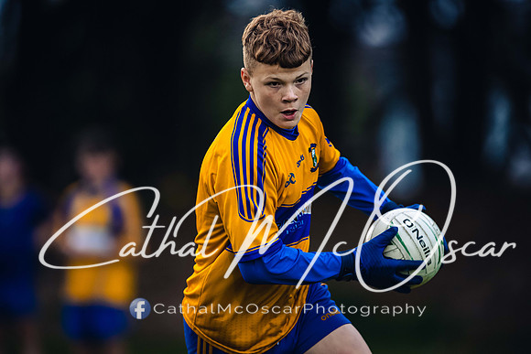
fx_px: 5901
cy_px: 177
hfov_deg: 5.2
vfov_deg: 3.4
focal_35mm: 400
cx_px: 266
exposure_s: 1/800
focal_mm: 400
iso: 2500
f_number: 2.8
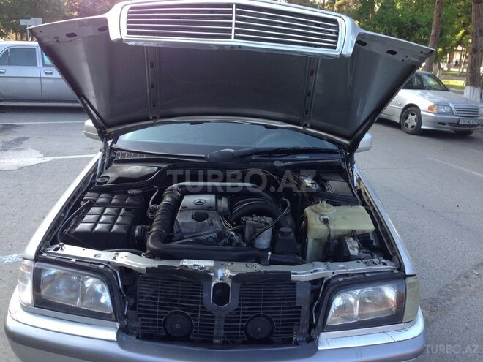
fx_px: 460
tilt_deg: -15.1
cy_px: 181
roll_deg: -3.9
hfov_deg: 55.4
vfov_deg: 42.9
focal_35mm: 33
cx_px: 242
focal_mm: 4.12
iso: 50
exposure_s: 1/138
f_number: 2.4
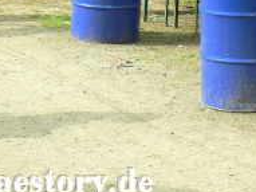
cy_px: -101
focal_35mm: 129
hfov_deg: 15.1
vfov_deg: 11.0
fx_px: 953
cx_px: 224
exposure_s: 1/100
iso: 64
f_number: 3.6
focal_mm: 7
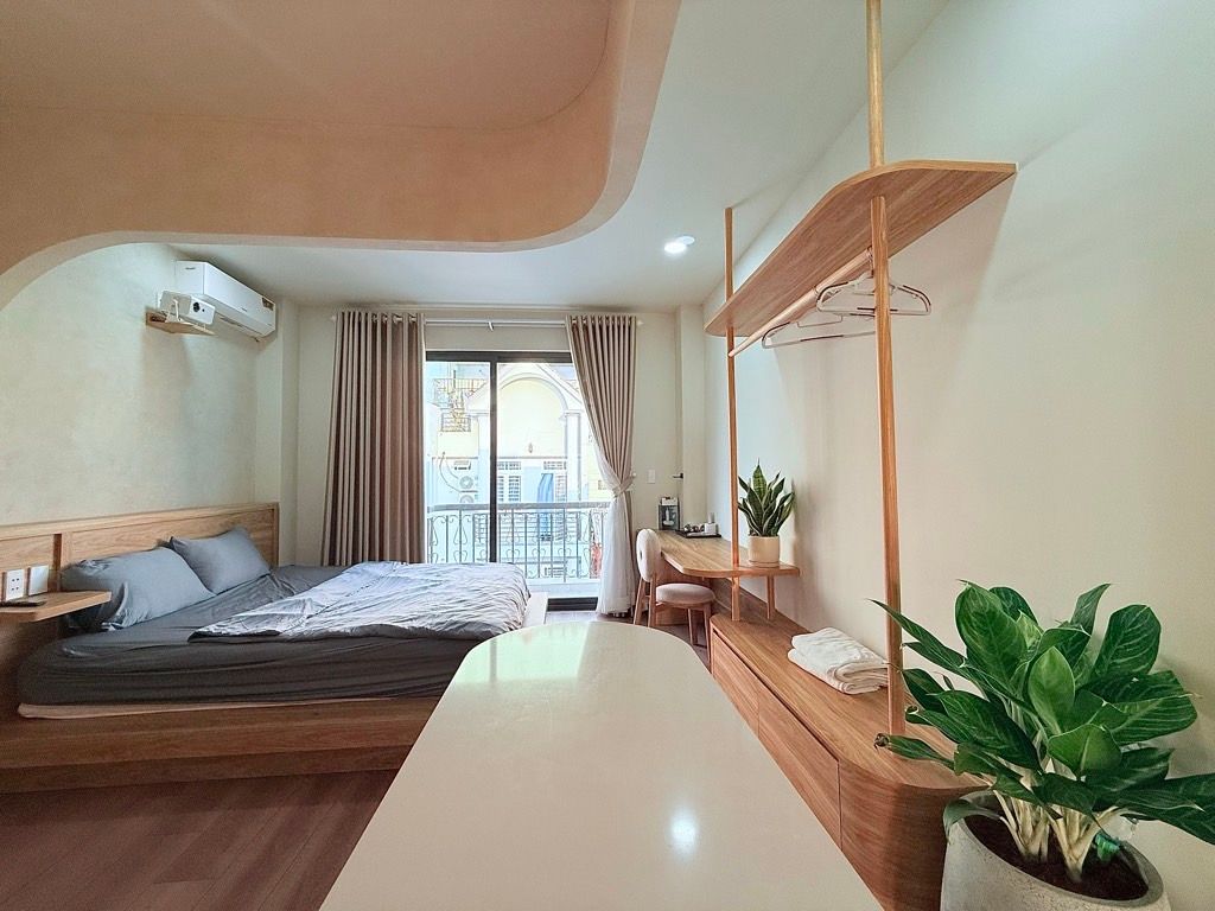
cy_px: 456
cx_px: 608
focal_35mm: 14
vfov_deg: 85.7
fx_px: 491
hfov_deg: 102.1
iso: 64
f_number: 2.2
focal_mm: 2.22
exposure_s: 1/111
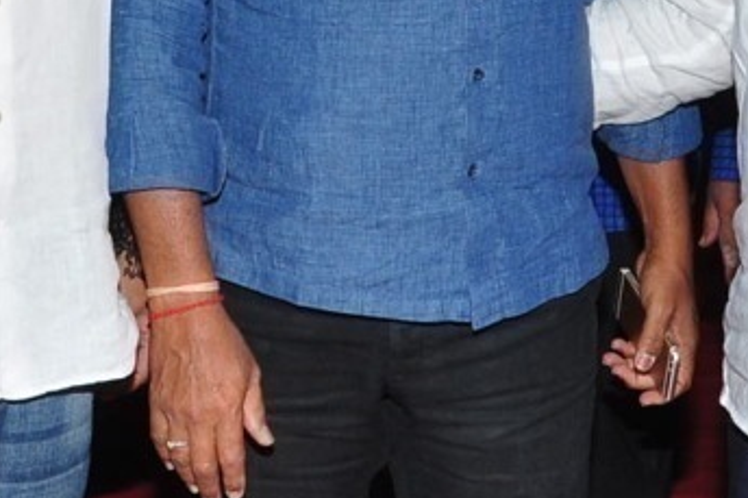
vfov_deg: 12.3
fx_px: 2279
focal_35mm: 110
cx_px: 120
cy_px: 23
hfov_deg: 18.4
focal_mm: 21
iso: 500
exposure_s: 1/125
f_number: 10
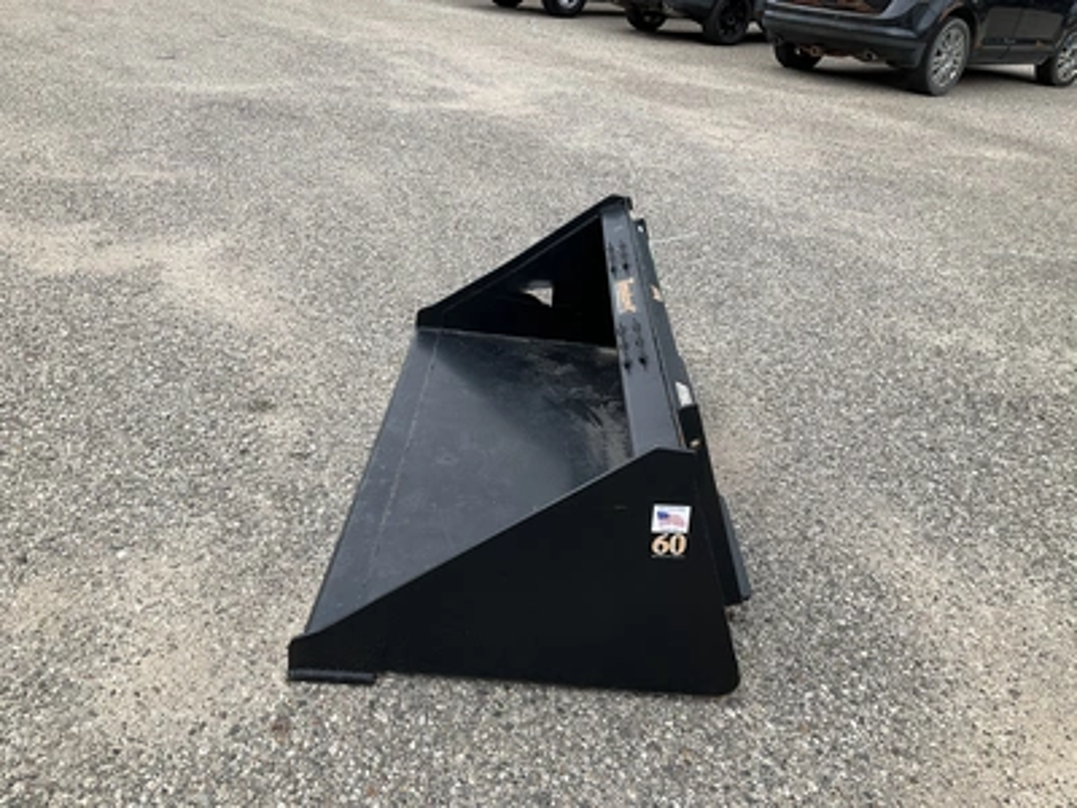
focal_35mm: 29
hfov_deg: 61.7
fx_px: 902
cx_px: 538
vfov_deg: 48.2
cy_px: 404
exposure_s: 1/642
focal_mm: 3
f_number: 1.8
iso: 25
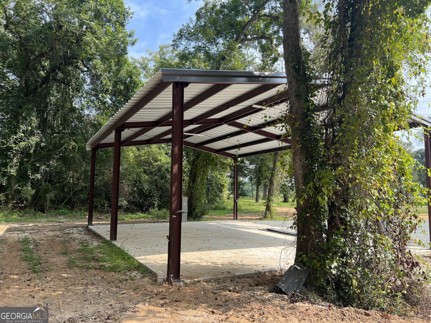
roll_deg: +0.1
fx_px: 324
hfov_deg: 67.3
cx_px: 216
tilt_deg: +4.4
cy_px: 162
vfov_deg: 53.1
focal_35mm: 26
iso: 50
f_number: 1.5
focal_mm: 5.7
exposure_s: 1/1135
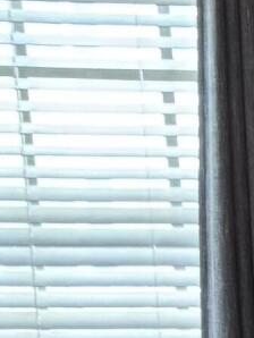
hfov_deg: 8.1
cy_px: 659
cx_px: 723
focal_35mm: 161
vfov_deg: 11.2
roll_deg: -0.4
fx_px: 1573
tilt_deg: -14.3
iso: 400
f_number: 1.78
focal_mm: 6.76
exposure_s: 1/60
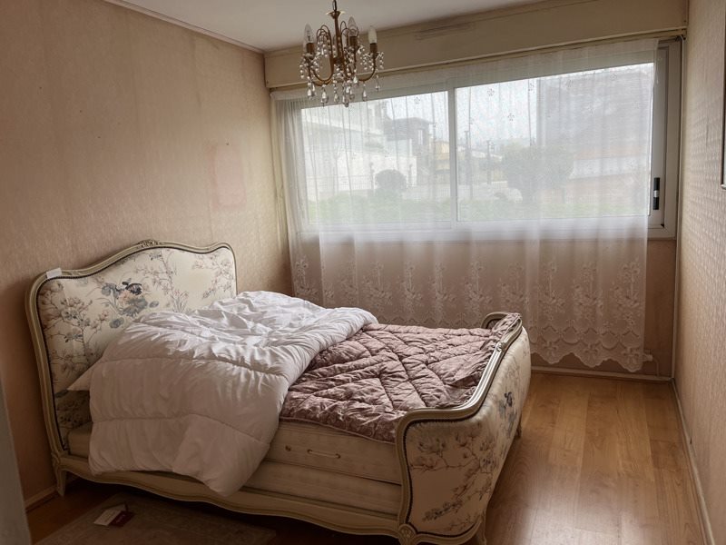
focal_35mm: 26
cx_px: 363
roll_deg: +3.8
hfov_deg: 67.3
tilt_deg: -7.0
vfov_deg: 53.1
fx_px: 545
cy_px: 272
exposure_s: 1/141
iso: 32
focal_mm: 5.1
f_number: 1.6
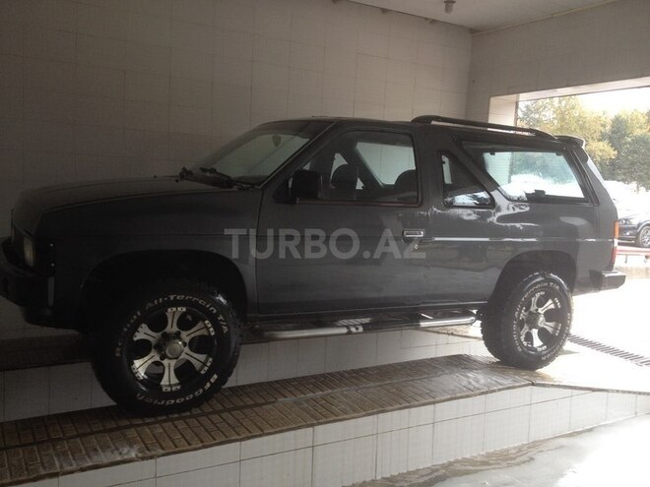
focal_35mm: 35
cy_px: 244
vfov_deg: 40.7
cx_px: 325
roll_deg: -2.6
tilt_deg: -7.1
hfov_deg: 52.6
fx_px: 657
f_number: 2.4
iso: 64
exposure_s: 1/60
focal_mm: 4.28
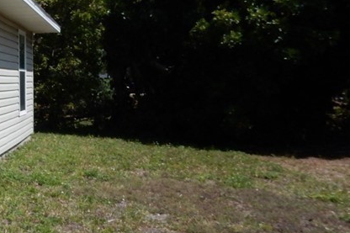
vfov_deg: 21.1
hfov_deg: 27.5
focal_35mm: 64
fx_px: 622
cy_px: 61
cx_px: -72
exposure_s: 1/2000
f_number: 3.7
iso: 125
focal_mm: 4.5
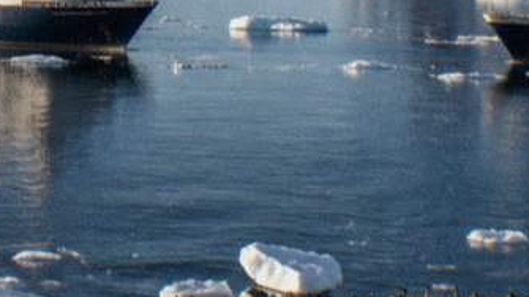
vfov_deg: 8.2
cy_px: 133
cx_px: 262
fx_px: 2061
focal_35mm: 147
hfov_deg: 14.6
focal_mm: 47
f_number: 10
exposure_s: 1/250
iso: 500
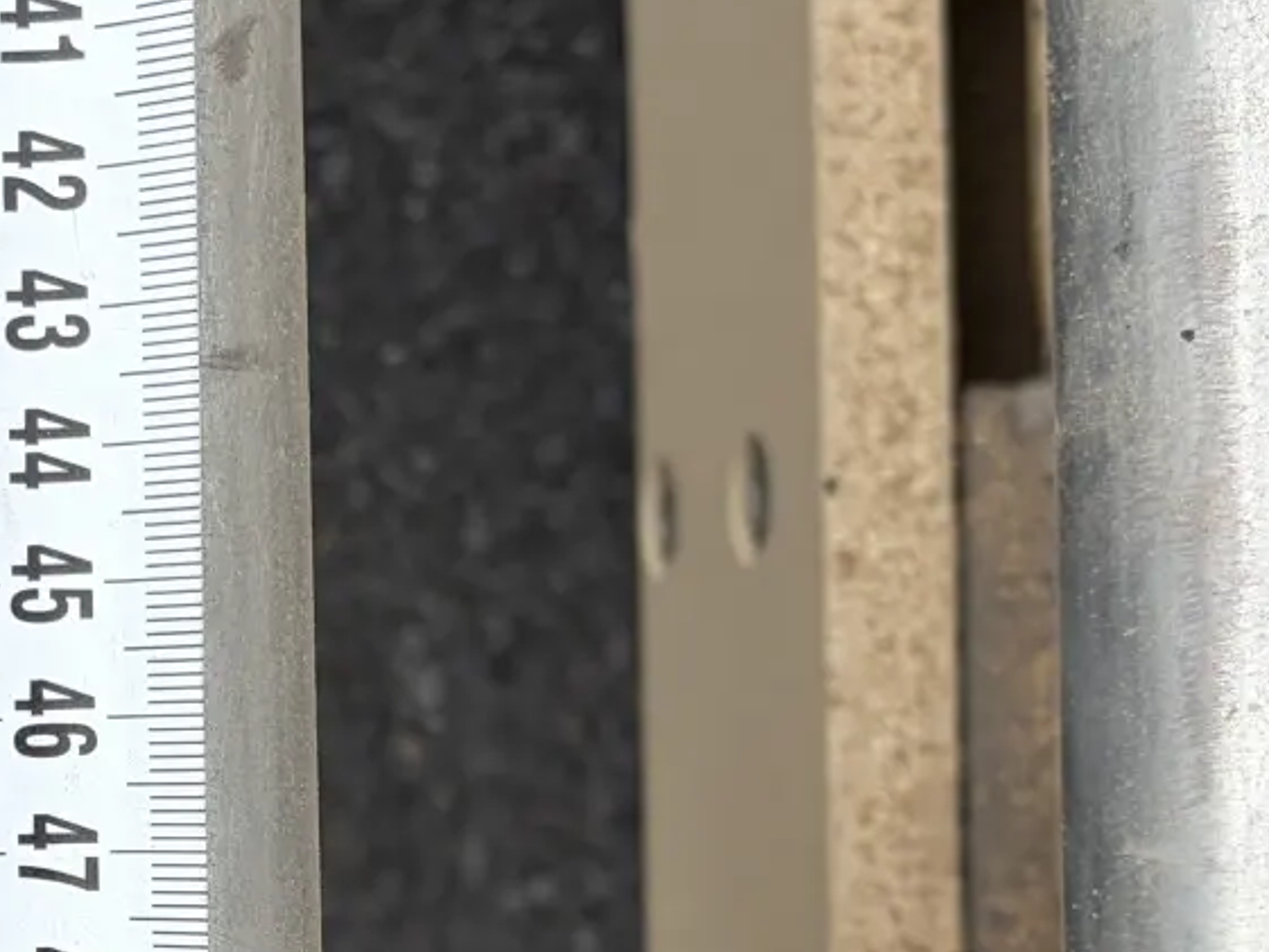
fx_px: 3263
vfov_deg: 16.3
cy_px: 911
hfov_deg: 21.0
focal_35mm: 89
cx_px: -100
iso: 50
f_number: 1.6
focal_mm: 5.96
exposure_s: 1/607
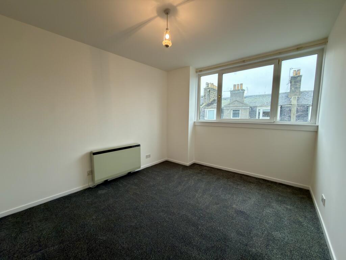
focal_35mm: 14
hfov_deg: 102.1
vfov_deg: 85.7
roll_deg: +0.0
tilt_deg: -5.6
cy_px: 130
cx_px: 173
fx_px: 140
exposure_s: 1/25
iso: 50
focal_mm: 2.22
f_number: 2.2
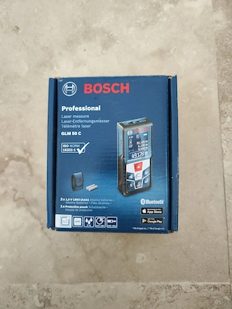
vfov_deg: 73.9
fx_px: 206
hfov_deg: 58.9
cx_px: 116
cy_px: 154
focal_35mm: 23
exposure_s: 1/33.3
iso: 2301
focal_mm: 7.01
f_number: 1.69
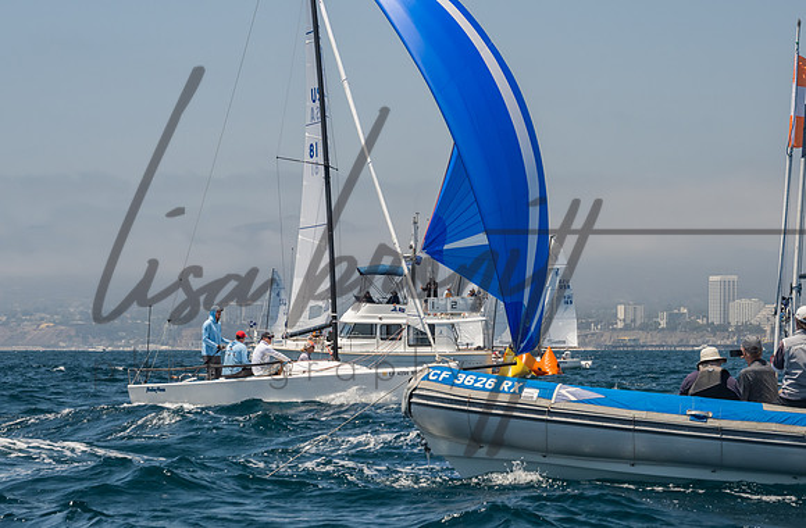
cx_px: 300
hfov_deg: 16.0
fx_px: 2862
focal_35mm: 129
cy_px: 220
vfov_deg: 10.5
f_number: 9
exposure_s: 1/640
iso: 640
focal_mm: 92
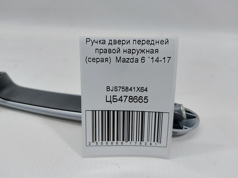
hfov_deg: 71.6
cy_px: 89
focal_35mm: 24
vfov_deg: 56.8
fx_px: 165
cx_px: 119
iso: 64
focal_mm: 5.23
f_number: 1.8
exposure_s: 1/50
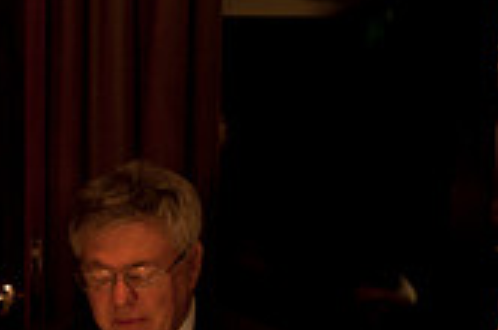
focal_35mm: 126
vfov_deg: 10.7
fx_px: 1740
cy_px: 362
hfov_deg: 16.2
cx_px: 102
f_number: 2.8
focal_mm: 24
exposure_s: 1/8
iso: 1000
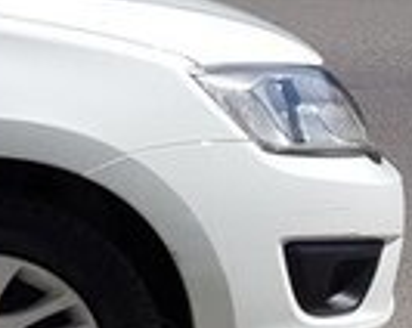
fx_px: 1534
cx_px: -511
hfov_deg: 12.6
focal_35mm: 126
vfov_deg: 12.2
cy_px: 67
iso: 40
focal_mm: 4.2
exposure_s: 1/2672
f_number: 1.7
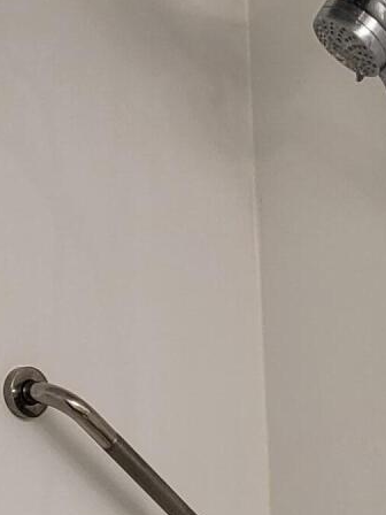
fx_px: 1725
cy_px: 721
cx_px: 443
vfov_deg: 15.9
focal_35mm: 116
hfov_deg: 12.5
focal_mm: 4.25
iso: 250
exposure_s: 1/40
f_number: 1.8
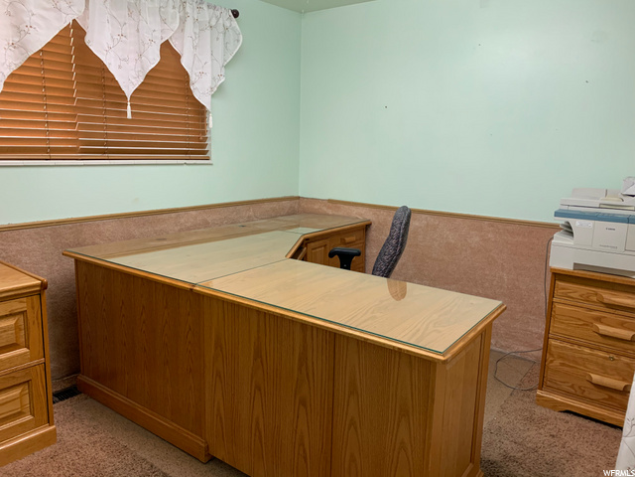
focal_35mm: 26
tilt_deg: -10.8
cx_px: 318
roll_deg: -1.9
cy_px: 238
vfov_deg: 53.1
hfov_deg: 67.3
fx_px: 477
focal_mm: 4.25
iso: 125
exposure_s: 1/60
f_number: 1.8
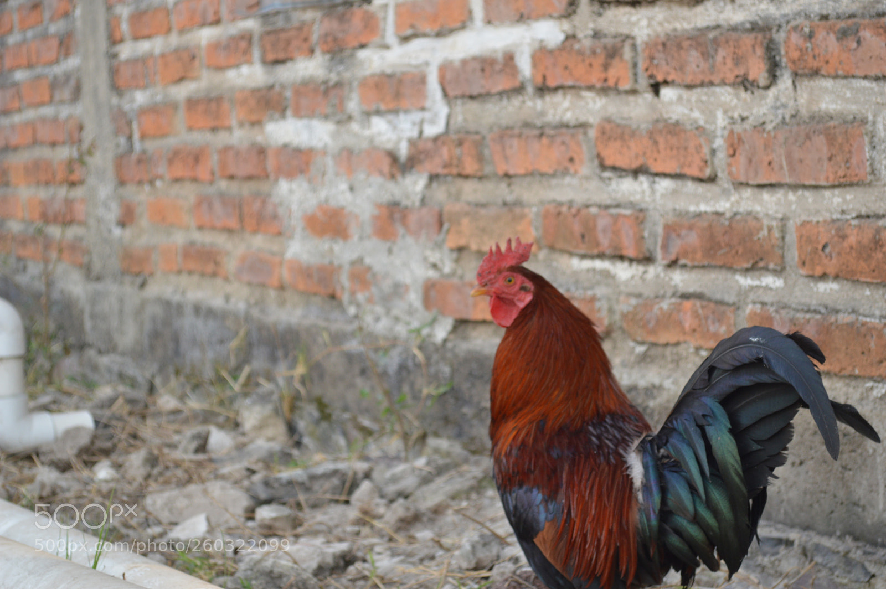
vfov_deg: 16.5
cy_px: 294
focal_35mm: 82
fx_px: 2029
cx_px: 443
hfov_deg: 24.6
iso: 200
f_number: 5.6
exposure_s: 1/100
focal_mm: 55
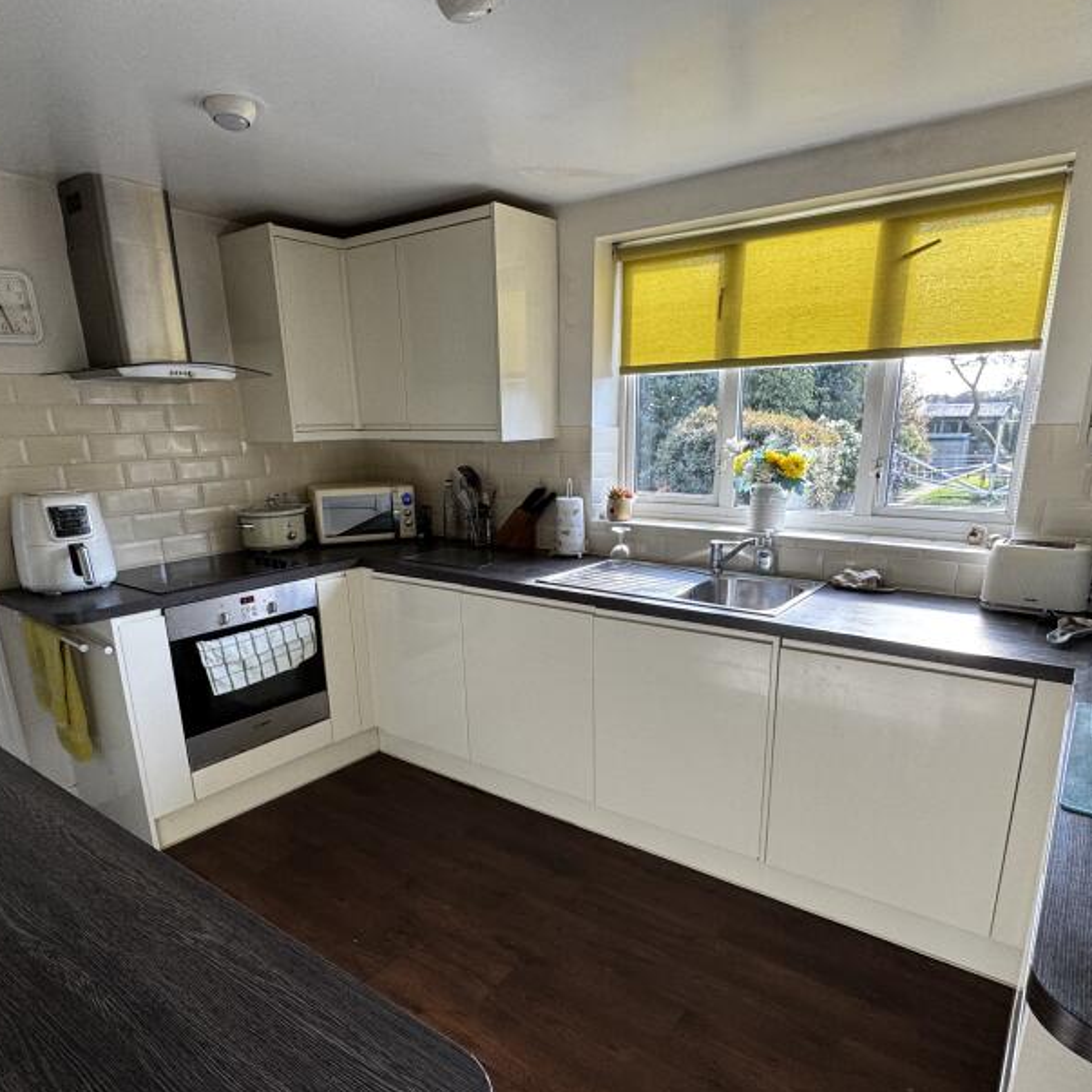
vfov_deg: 71.6
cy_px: 637
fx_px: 749
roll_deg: +0.7
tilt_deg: -15.6
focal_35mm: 21
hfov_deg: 72.1
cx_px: 554
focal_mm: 2.22
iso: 100
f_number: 2.2
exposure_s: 1/99
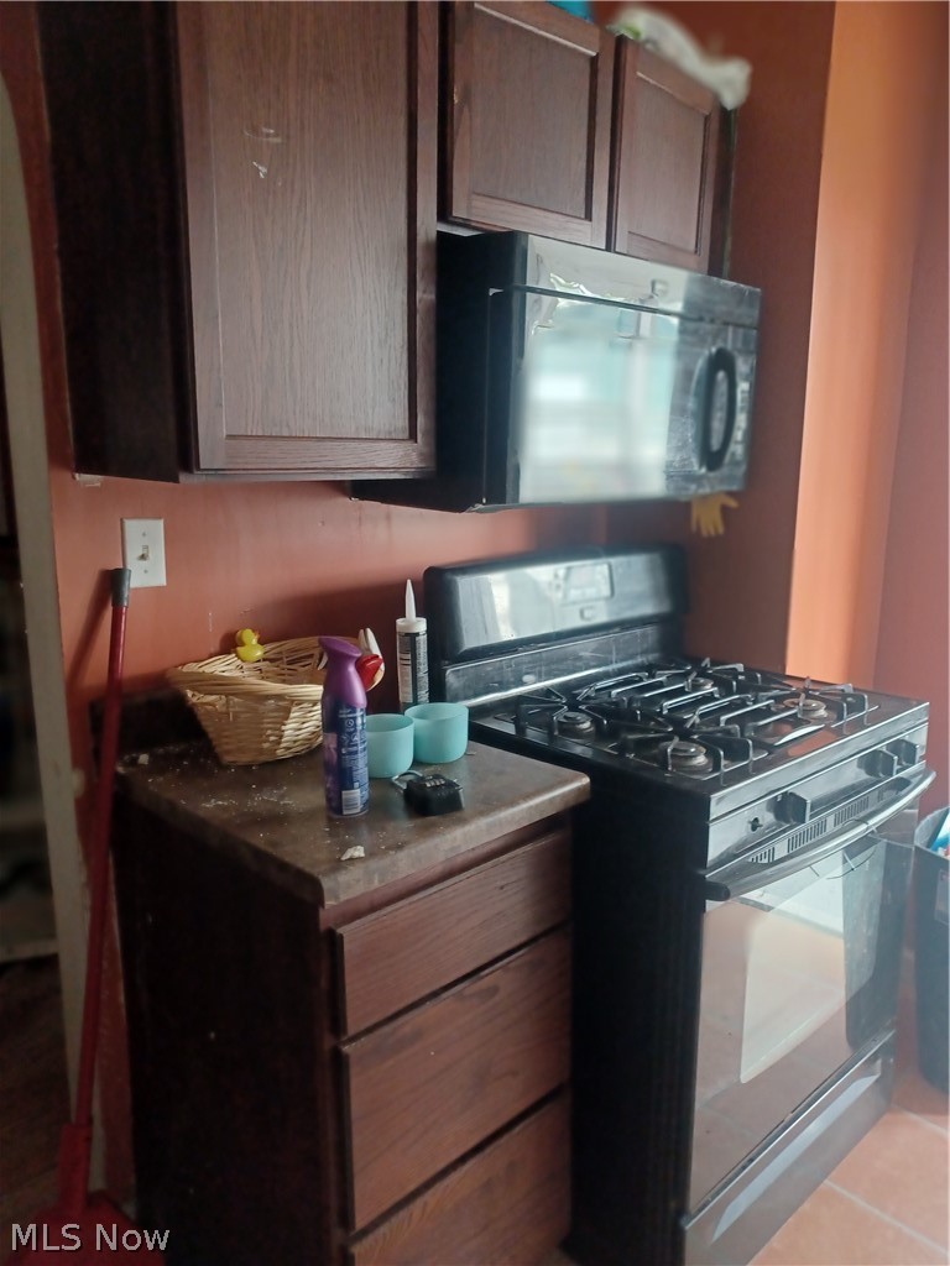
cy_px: 633
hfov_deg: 54.9
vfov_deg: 69.4
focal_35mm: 25
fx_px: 915
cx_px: 475
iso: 400
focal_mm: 4.6
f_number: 1.8
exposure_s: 1/24
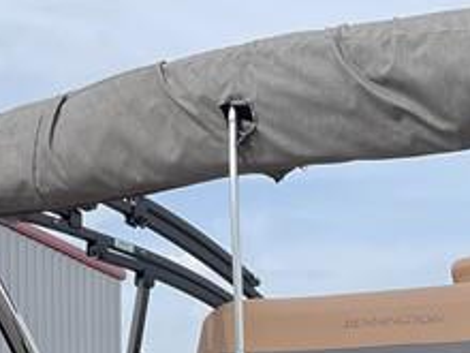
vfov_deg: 11.1
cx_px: 291
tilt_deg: -5.2
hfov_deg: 16.3
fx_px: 1643
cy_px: 697
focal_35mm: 121
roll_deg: -0.2
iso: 32
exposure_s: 1/1366
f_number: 1.6
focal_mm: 4.2
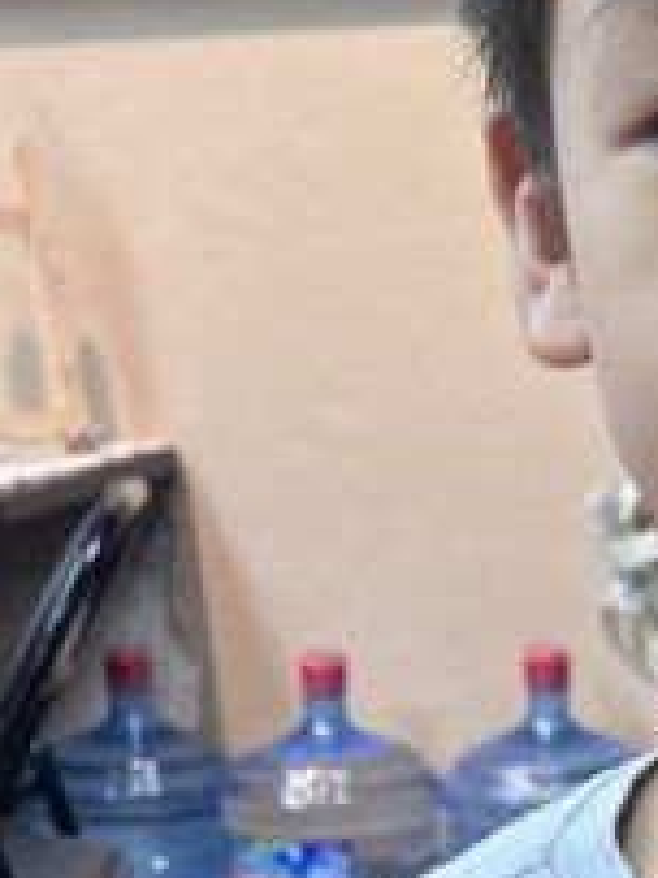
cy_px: 856
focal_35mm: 128
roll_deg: +0.5
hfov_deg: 11.4
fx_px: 3248
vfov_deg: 15.2
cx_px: 719
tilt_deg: -10.7
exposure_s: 1/100
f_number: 1.6
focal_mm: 5.1
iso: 125
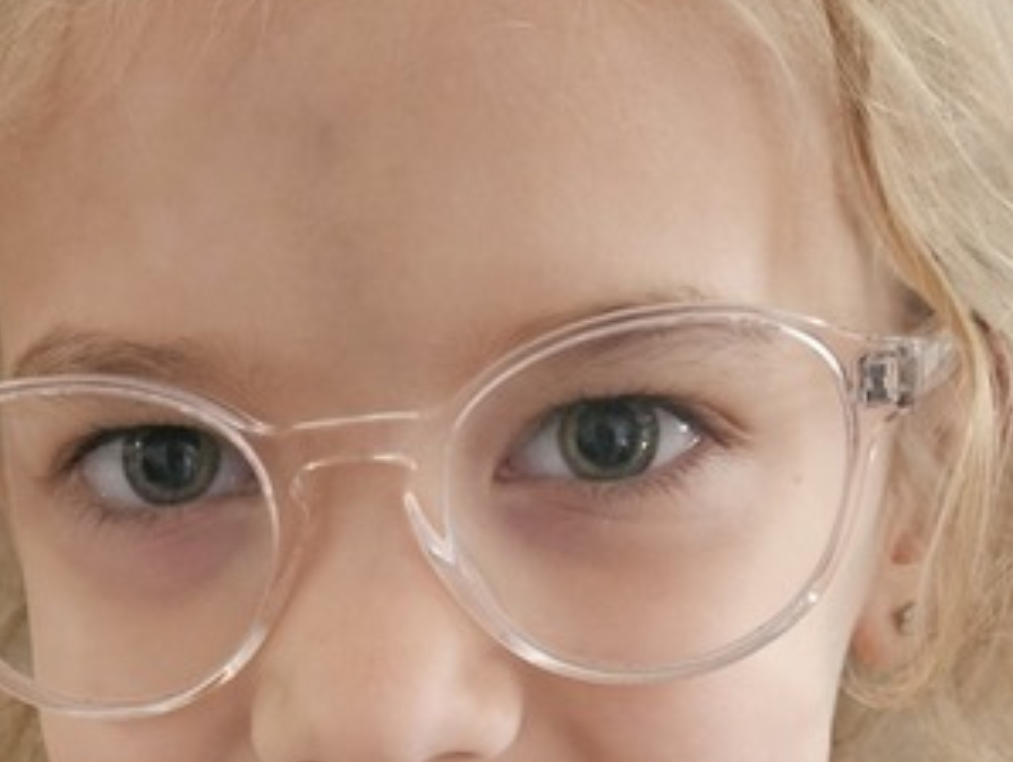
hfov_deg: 23.9
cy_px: 1313
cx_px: 75
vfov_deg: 16.2
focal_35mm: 79
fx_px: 2314
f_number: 1.8
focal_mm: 5.4
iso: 640
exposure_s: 1/60
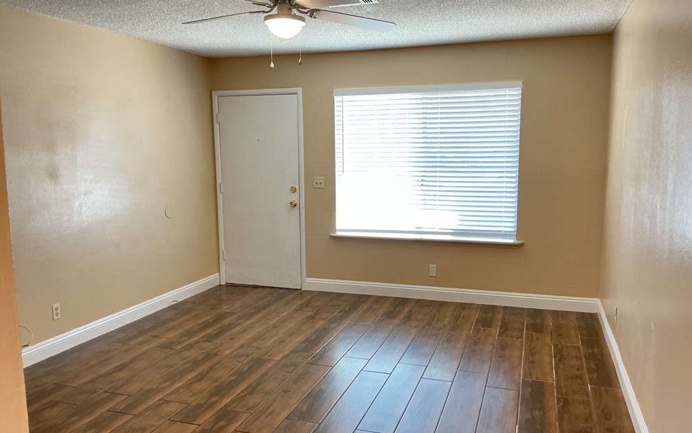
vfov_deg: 40.6
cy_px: 223
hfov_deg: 61.2
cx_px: 346
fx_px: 585
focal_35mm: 31
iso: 200
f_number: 1.8
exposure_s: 1/40
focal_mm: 3
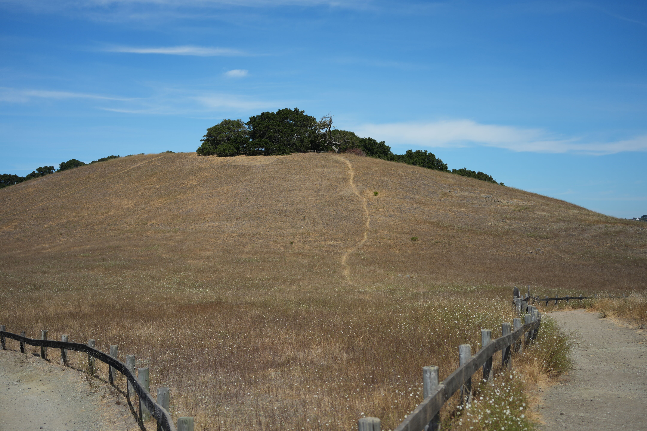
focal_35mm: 50
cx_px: 324
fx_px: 899
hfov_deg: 39.6
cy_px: 216
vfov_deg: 27.0
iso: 160
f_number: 4.5
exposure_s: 1/1600
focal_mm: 50
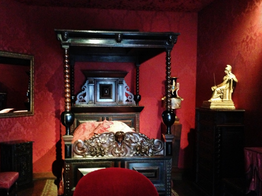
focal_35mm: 37
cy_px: 108
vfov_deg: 38.6
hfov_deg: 50.1
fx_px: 280
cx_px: 117
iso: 800
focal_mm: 4.13
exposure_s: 1/15
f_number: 2.4
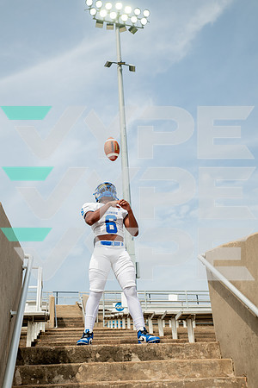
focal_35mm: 44
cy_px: 194
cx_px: 129
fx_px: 473
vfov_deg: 44.5
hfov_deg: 30.5
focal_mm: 44
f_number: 7.1
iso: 125
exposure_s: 1/320
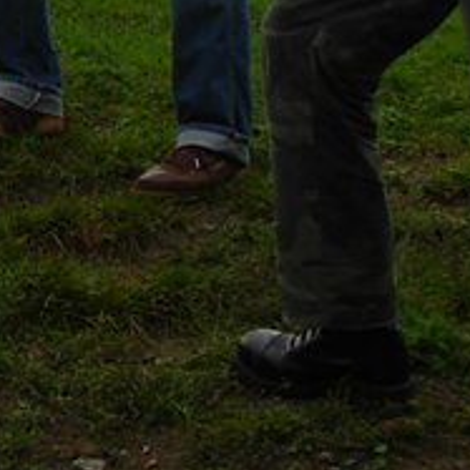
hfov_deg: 11.5
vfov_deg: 12.0
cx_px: -302
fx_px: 2212
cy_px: 25
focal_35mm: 144
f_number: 4.9
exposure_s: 1/497
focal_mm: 6.3
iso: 79
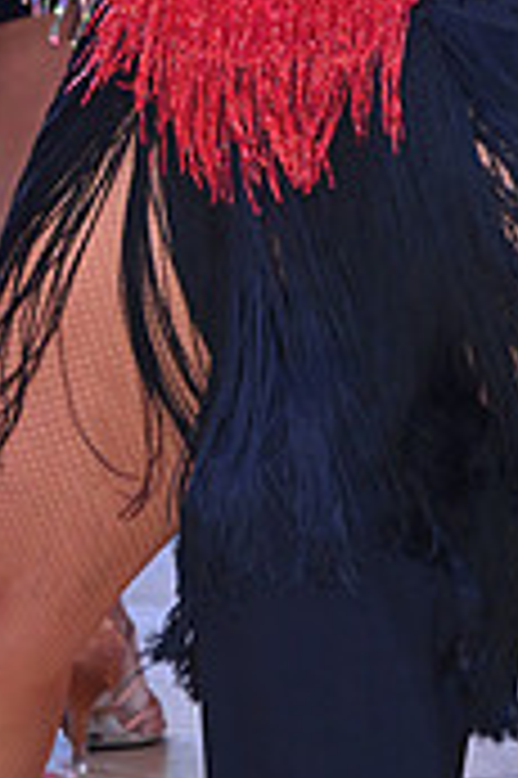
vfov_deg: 6.1
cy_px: -472
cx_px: 511
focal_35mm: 336
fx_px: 7266
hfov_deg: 4.1
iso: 1250
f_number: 14
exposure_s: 1/200
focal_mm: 100
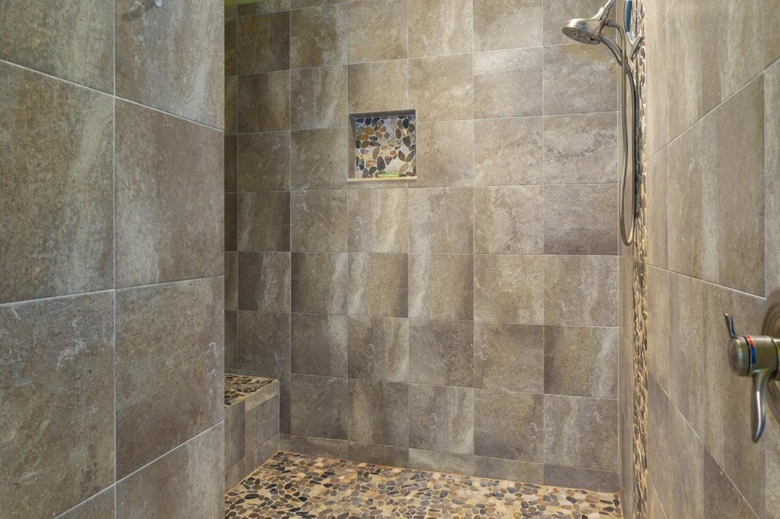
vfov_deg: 52.1
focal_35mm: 25
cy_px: 254
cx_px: 395
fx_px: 532
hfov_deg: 72.5
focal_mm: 15
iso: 320
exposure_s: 5
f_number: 8
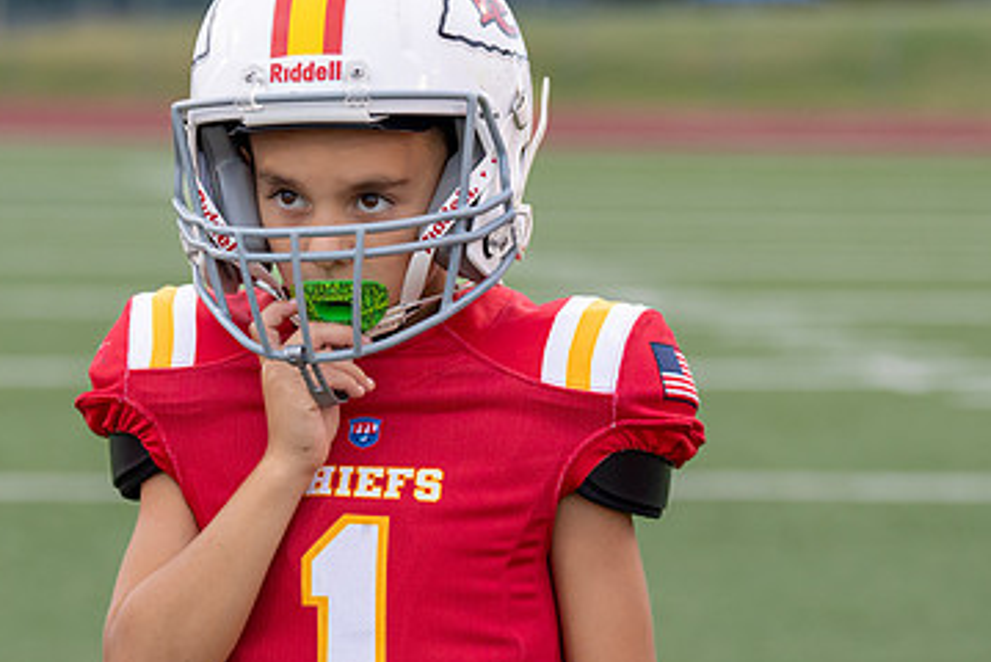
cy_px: 388
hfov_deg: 12.7
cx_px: 415
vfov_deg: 8.5
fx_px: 4463
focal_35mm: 162
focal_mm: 82
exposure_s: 1/1250
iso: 640
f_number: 2.8
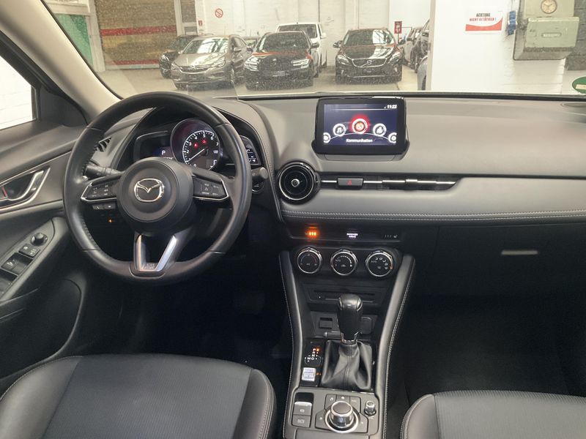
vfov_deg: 48.2
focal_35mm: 29
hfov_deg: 61.7
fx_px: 491
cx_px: 293
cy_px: 220
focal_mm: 3
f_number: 1.8
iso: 320
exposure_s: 1/48
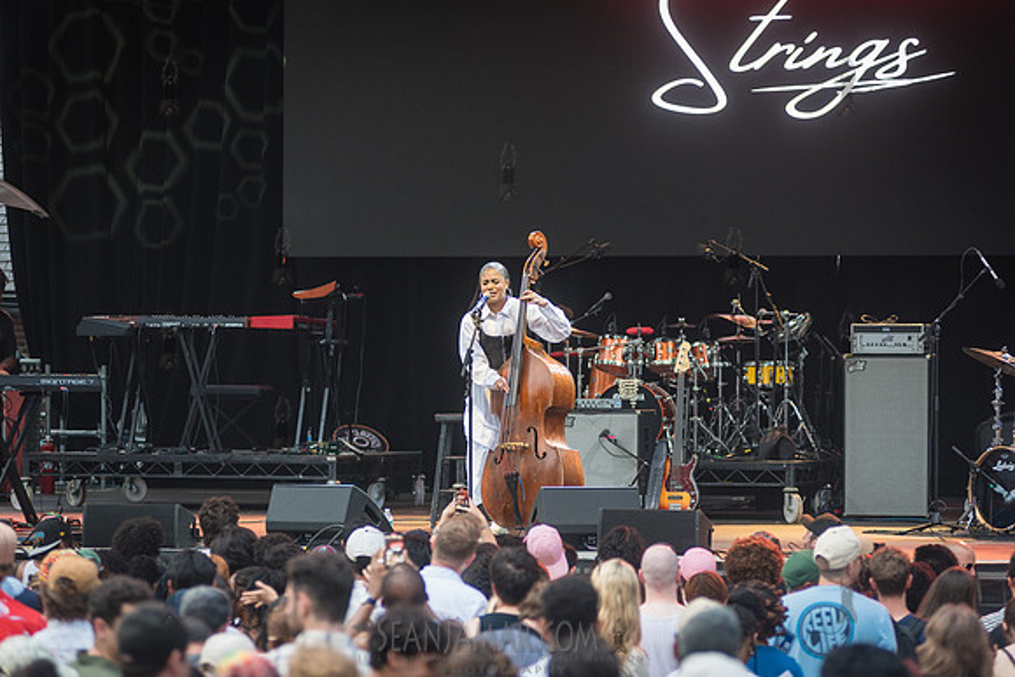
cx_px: 508
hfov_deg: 13.2
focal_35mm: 155
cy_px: 338
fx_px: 4371
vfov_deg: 8.9
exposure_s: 1/320
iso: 800
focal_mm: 155
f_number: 3.2
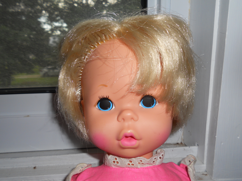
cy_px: 90
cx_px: 121
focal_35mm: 32
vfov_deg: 44.2
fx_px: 224
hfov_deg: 56.8
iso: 80
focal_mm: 5.8
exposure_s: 1/25
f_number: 8.8
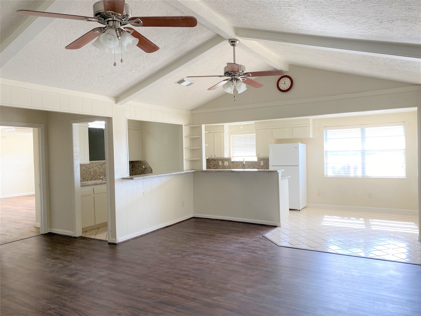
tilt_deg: -1.7
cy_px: 158
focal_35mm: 26
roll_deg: +1.7
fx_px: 316
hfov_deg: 67.3
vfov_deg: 53.1
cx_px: 210
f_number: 1.8
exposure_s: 1/120
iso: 80
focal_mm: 4.25
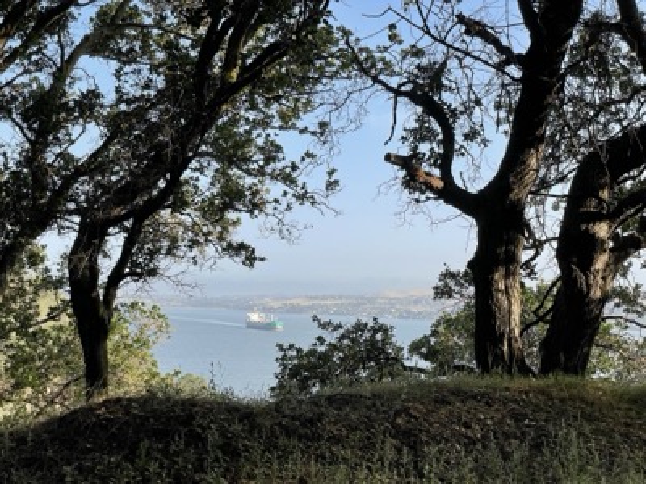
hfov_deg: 36.8
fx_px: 970
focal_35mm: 52
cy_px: 242
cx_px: 323
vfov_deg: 28.0
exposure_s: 1/727
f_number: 2
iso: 25
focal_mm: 6
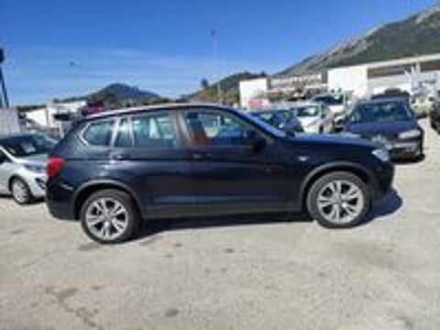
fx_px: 318
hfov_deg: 69.4
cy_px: 165
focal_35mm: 25
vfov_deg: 54.9
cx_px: 220
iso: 50
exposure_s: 1/2212
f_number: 1.89
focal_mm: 5.43
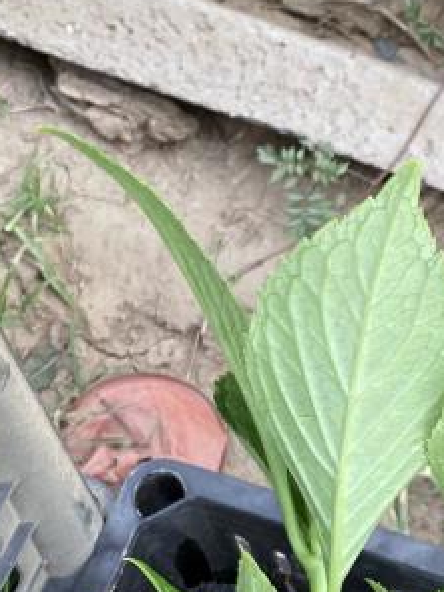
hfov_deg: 15.5
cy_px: 434
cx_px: 428
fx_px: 1609
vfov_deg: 20.7
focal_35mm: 94
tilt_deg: -68.0
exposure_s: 1/193
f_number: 1.8
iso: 32
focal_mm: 4.25
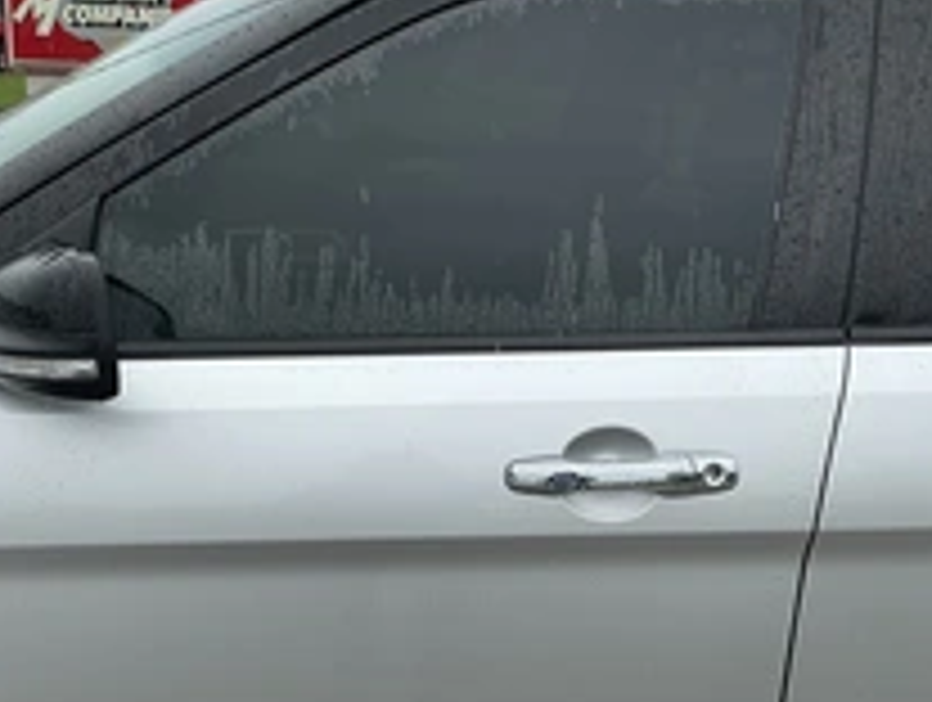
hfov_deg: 35.4
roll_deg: -3.7
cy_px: 472
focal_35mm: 54
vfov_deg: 26.9
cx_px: 369
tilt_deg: -12.8
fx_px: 1456
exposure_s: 1/709
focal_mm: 3
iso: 25
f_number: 1.8
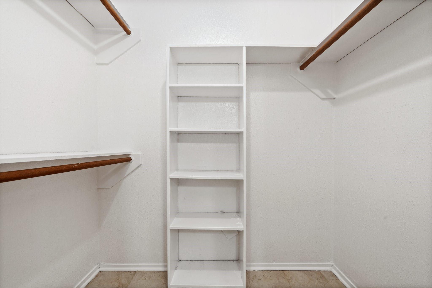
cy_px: 144
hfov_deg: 96.7
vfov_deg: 73.8
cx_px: 216
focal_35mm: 16
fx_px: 192
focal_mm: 16
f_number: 9.5
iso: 320
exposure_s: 1/1.43
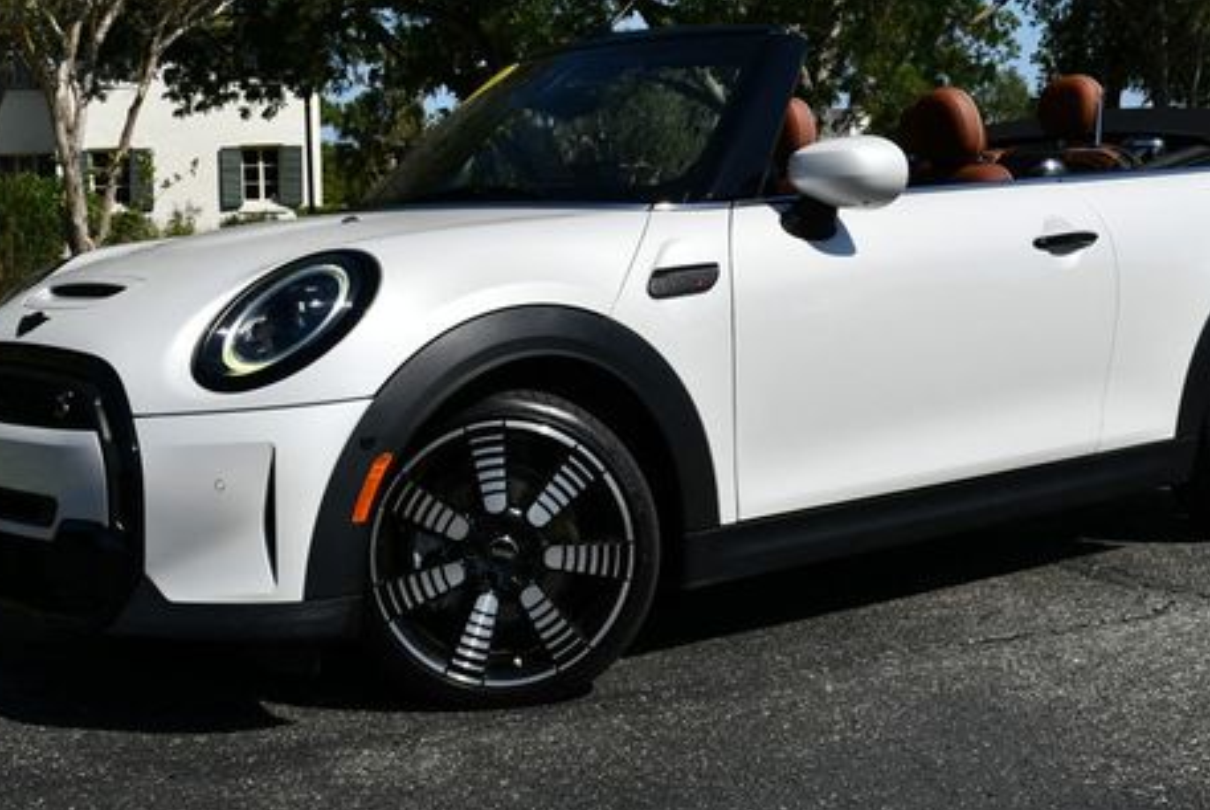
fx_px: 1885
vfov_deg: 24.1
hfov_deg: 35.6
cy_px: 251
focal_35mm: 56
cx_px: 596
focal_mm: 20
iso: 100
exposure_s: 1/400
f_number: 10
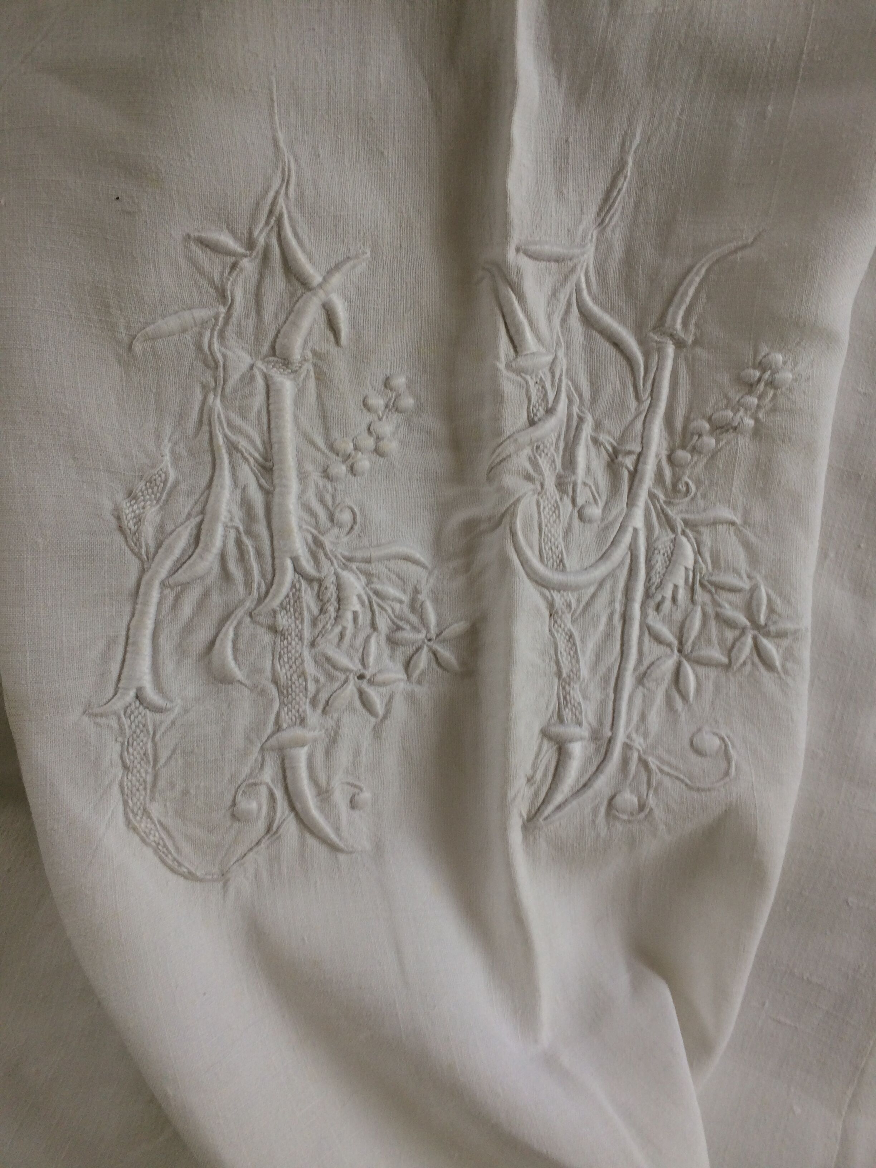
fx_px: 979
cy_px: 584
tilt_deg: -88.0
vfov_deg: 61.7
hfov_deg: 48.2
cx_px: 438
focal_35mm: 29
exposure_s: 1/100
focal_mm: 4.15
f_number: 2.2
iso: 64
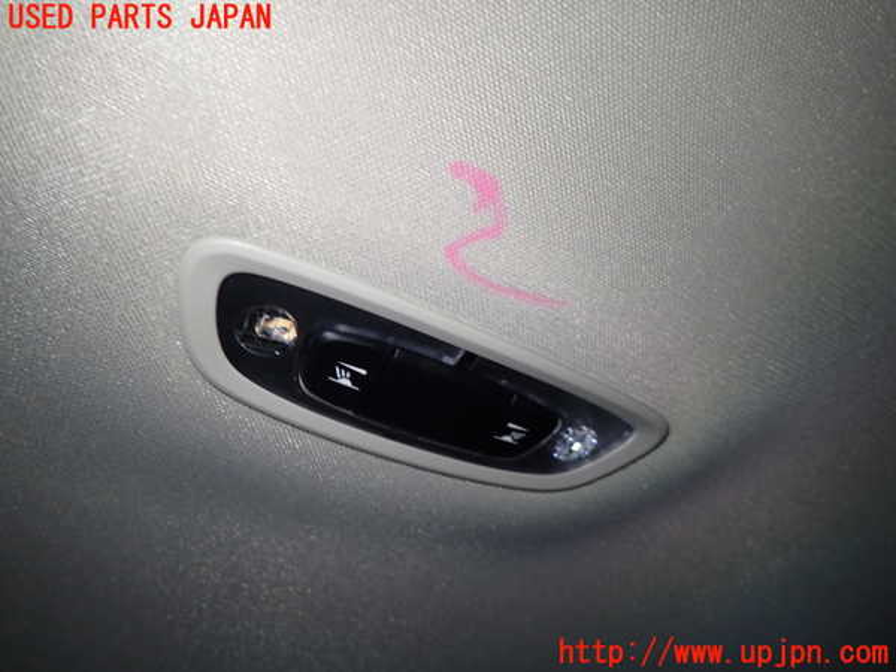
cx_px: 448
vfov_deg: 54.9
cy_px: 336
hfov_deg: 69.4
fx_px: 647
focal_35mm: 25
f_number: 2
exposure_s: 1/40
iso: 200
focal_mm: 4.5
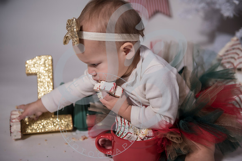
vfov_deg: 23.7
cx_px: 118
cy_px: 79
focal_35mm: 57
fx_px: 385
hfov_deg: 34.9
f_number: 2.8
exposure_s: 1/125
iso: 100
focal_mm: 56
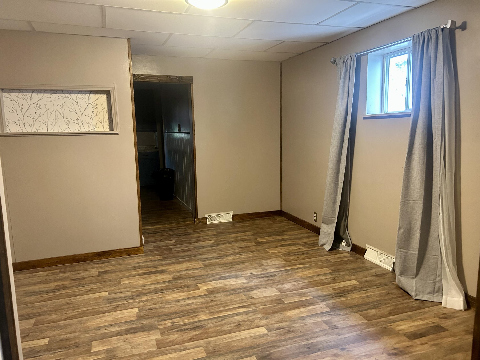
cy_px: 180
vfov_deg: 53.1
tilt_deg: -8.0
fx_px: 361
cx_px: 240
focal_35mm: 26
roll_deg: +1.8
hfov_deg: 67.3
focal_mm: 5.7
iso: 500
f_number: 1.5
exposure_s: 1/60
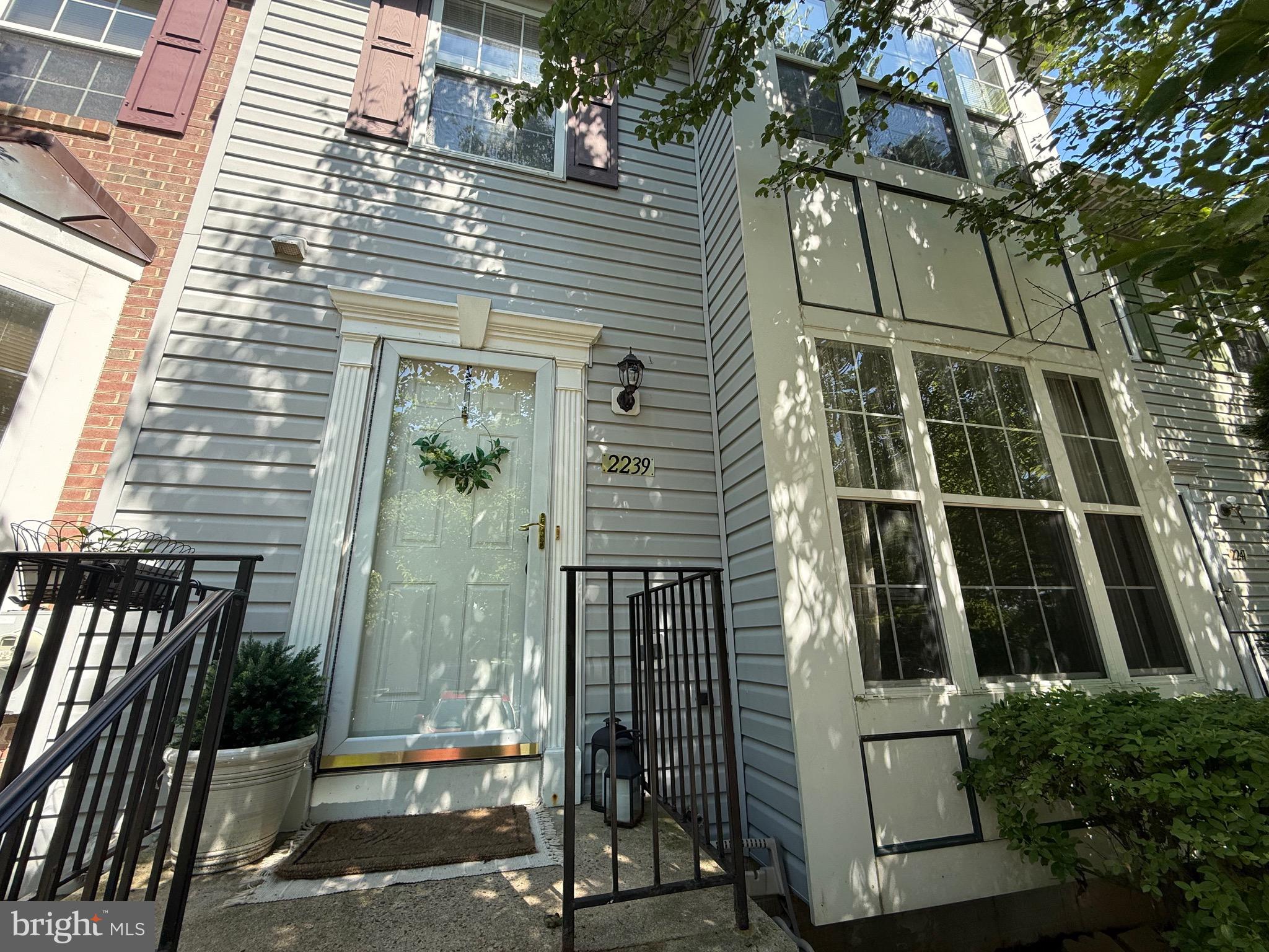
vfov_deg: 85.7
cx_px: 634
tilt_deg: +18.4
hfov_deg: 102.1
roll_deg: +0.4
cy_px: 476
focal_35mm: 14
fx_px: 513
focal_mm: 2.22
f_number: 2.2
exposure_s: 1/413
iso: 50
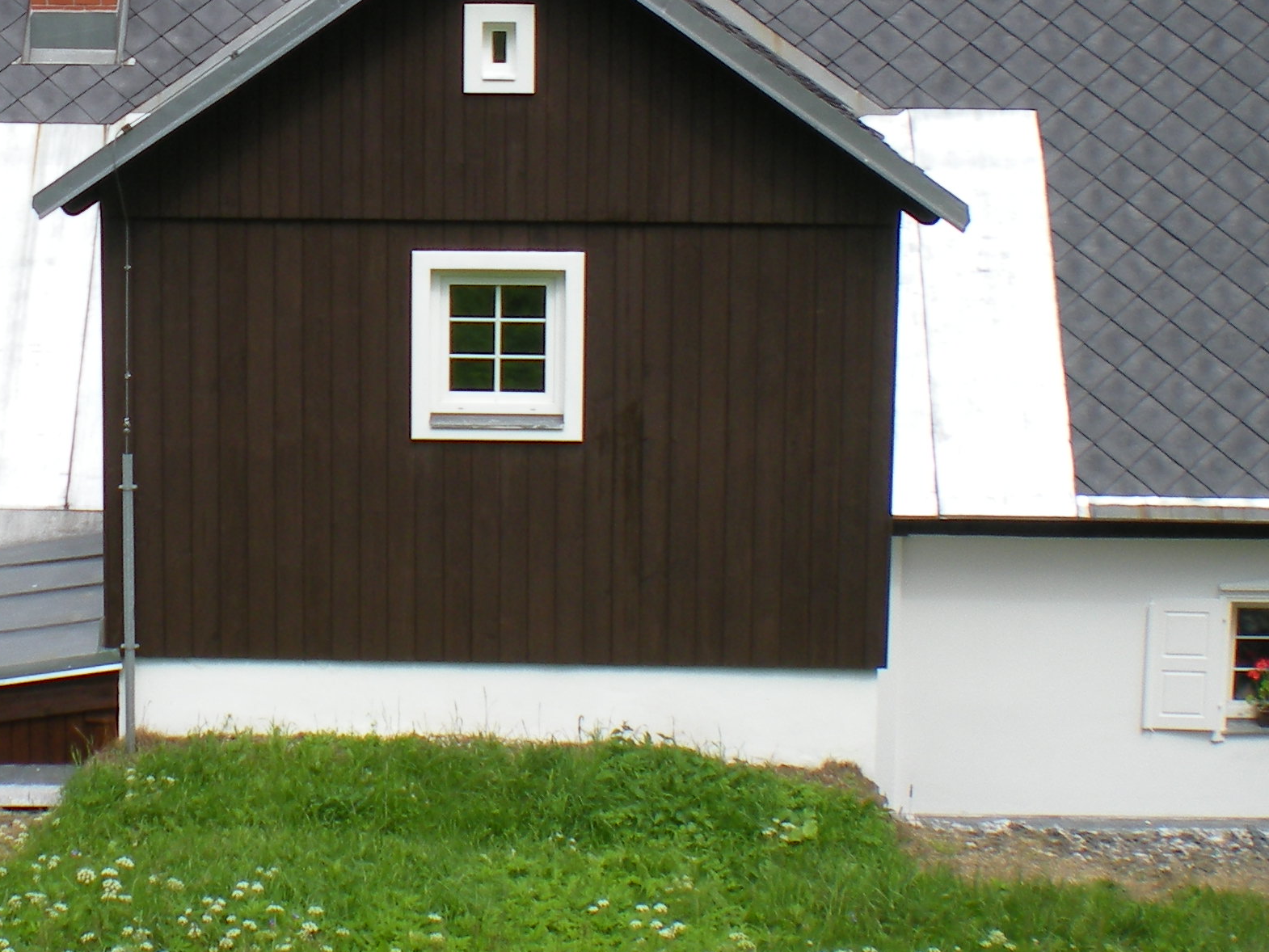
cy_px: 271
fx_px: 2897
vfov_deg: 18.6
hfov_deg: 24.5
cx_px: 364
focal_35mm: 79
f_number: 4.6
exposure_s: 1/240
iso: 64
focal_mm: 6.3
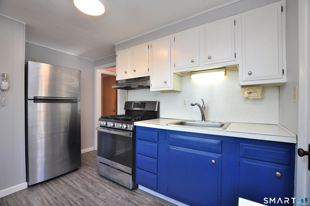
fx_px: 129
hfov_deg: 100.5
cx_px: 155
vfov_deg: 77.2
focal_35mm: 15
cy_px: 103
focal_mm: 10
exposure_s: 1/50
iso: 320
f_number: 5
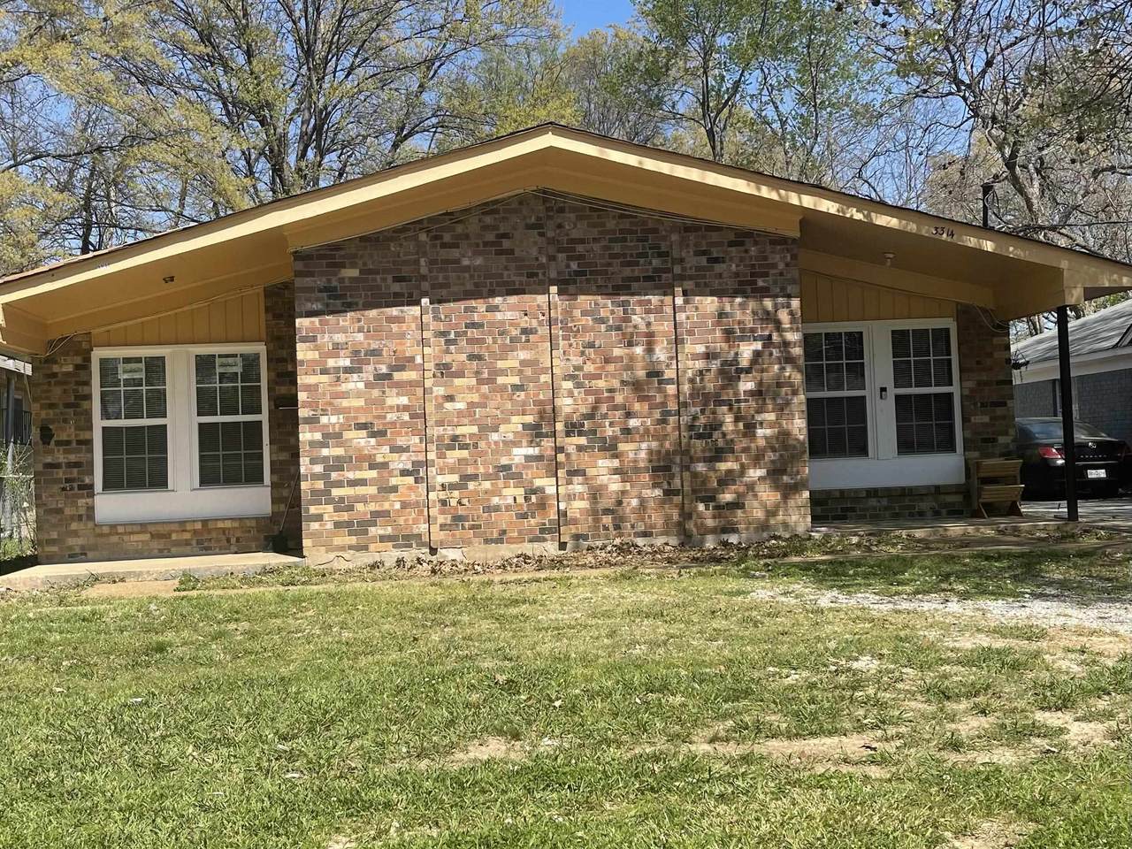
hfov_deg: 69.4
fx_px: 818
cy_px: 424
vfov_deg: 54.9
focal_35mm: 25
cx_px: 566
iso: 32
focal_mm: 5.1
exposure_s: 1/2336
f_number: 1.6
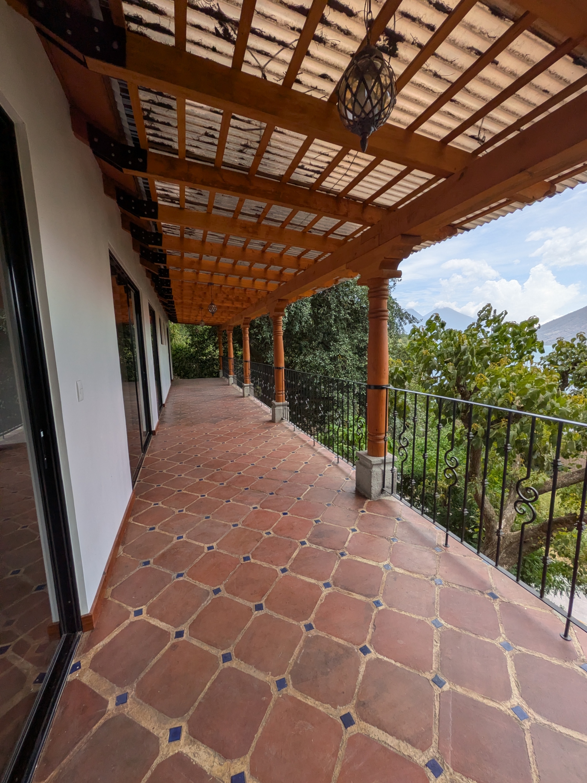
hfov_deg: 85.7
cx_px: 294
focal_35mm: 14
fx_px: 317
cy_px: 392
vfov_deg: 102.1
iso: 50
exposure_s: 1/1218
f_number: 2.2
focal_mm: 1.85
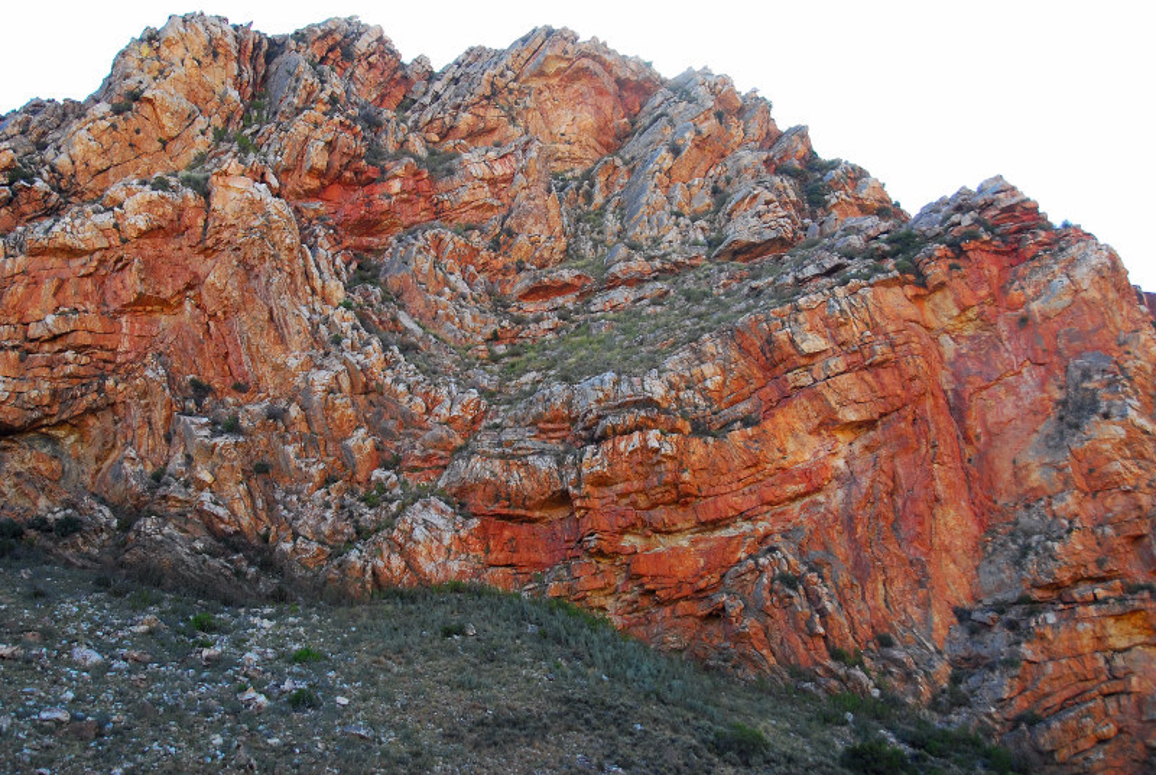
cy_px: 388
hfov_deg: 46.3
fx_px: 1351
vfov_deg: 32.0
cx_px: 578
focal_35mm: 42
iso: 320
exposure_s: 1/125
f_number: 5.6
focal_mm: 28
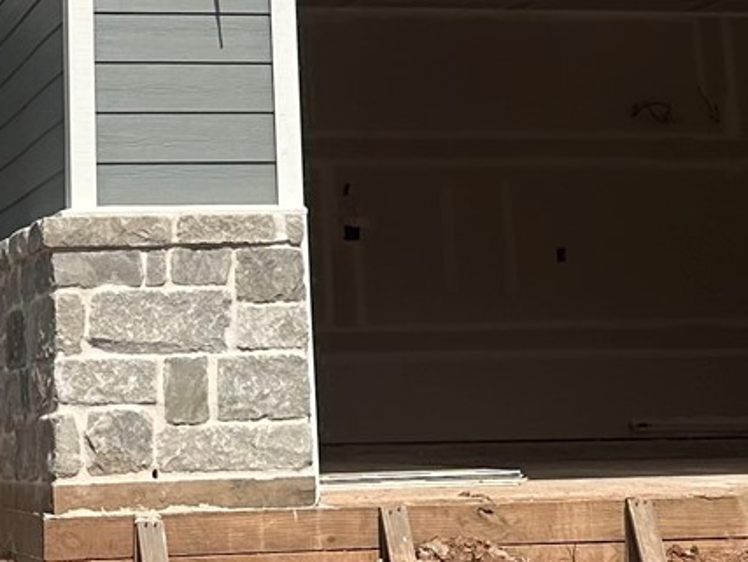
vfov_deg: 12.5
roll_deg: +2.0
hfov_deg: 17.0
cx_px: 175
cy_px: -156
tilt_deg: +15.3
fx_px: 2487
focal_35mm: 115
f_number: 1.78
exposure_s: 1/8197
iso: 80
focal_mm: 6.86
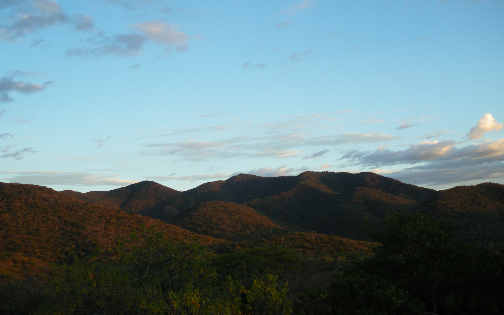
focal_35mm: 40
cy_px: 157
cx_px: 245
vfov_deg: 32.0
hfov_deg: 49.3
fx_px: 549
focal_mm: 6.3
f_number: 3.5
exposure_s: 1/80
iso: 64
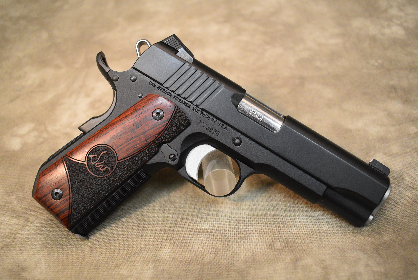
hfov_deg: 53.1
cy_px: 140
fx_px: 418
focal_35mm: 36
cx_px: 209
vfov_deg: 36.9
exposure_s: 1/125
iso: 1800
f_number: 3.8
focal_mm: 24
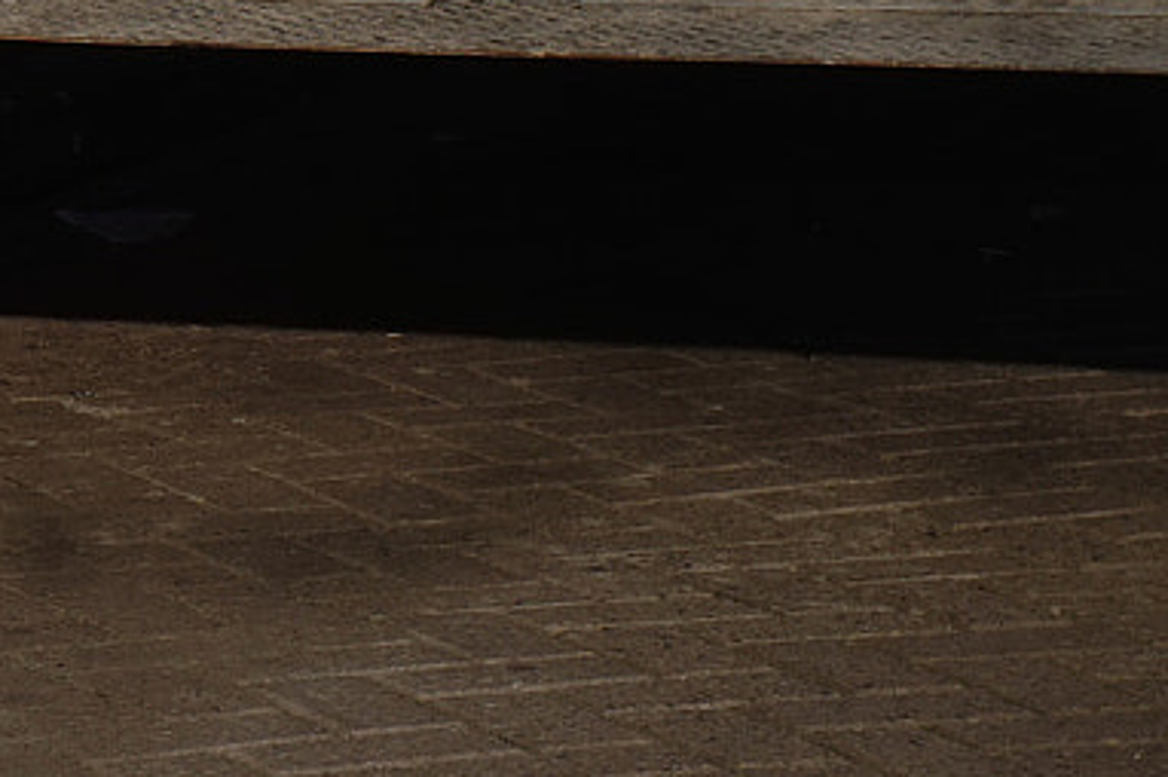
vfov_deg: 6.1
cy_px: -798
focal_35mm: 220
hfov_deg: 9.0
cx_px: -832
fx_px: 7135
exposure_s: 1/125
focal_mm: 35
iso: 100
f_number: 13
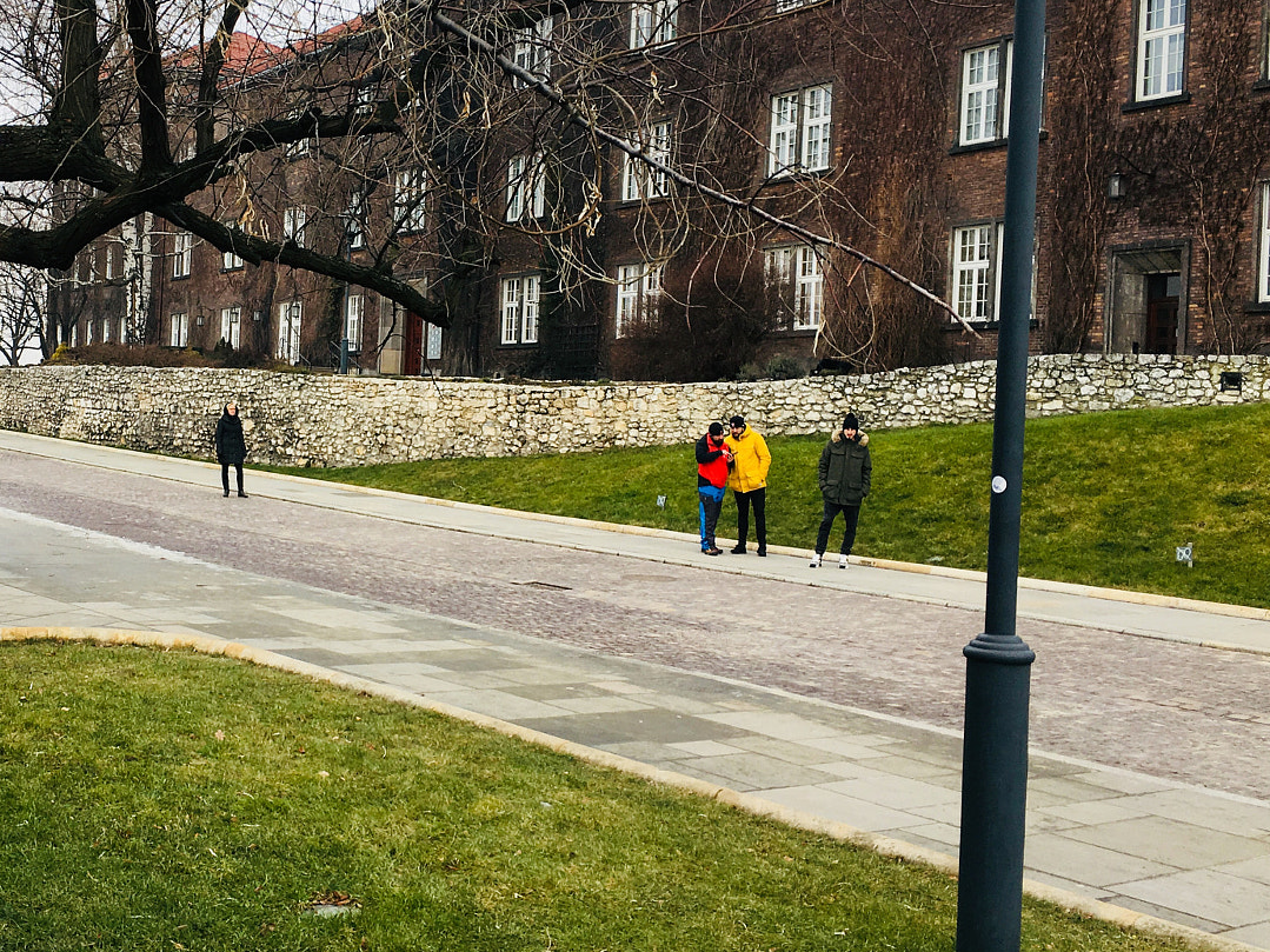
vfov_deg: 33.6
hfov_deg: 42.8
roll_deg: -2.6
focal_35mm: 43
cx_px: 358
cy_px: 421
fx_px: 1577
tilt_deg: +0.6
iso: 25
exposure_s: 1/291
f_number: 2.2
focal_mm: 4.15
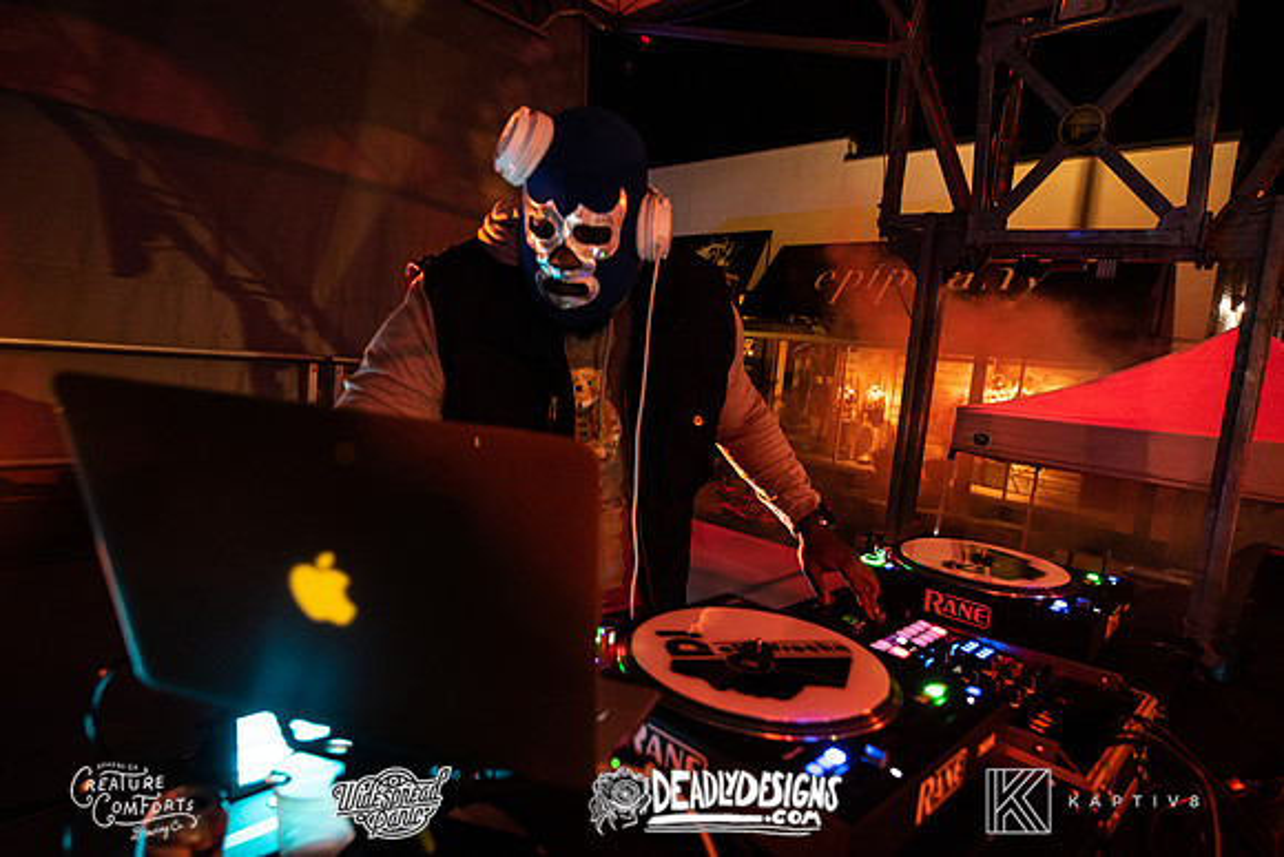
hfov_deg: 84.0
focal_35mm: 20
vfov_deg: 62.0
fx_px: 713
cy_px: 428
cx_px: 642
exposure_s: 1/40
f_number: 3.5
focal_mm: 20
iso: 2000
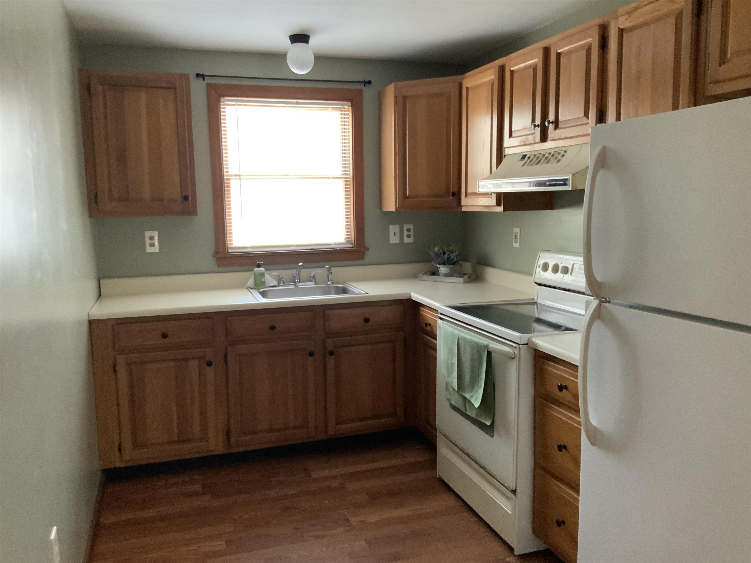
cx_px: 376
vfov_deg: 48.2
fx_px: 629
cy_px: 282
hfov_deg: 61.7
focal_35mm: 29
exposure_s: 1/55
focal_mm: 3
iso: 320
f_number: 1.8
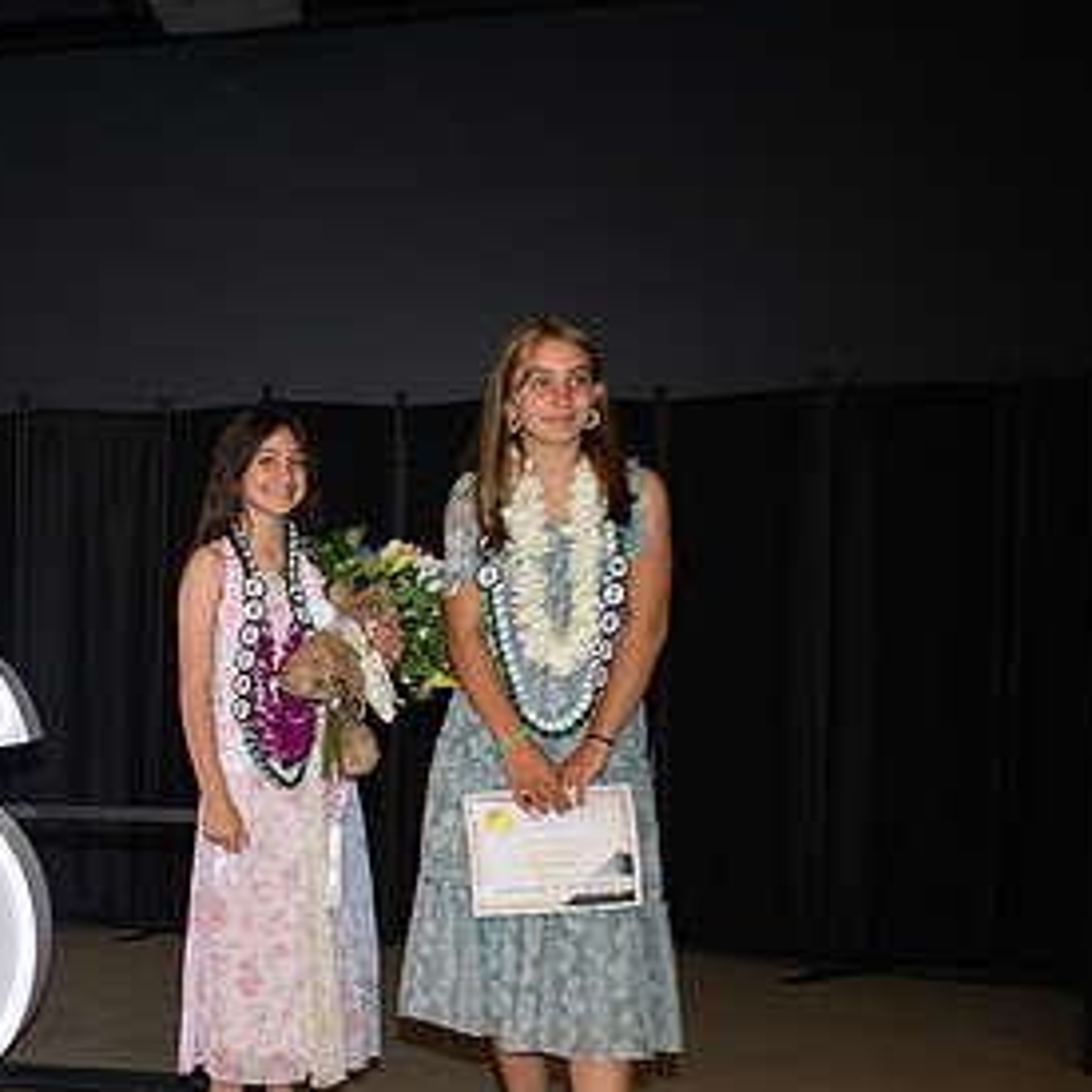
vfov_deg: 33.9
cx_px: 44
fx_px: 1785
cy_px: 669
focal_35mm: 50
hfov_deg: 31.8
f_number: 5
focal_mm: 27.5
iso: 800
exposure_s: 1/125
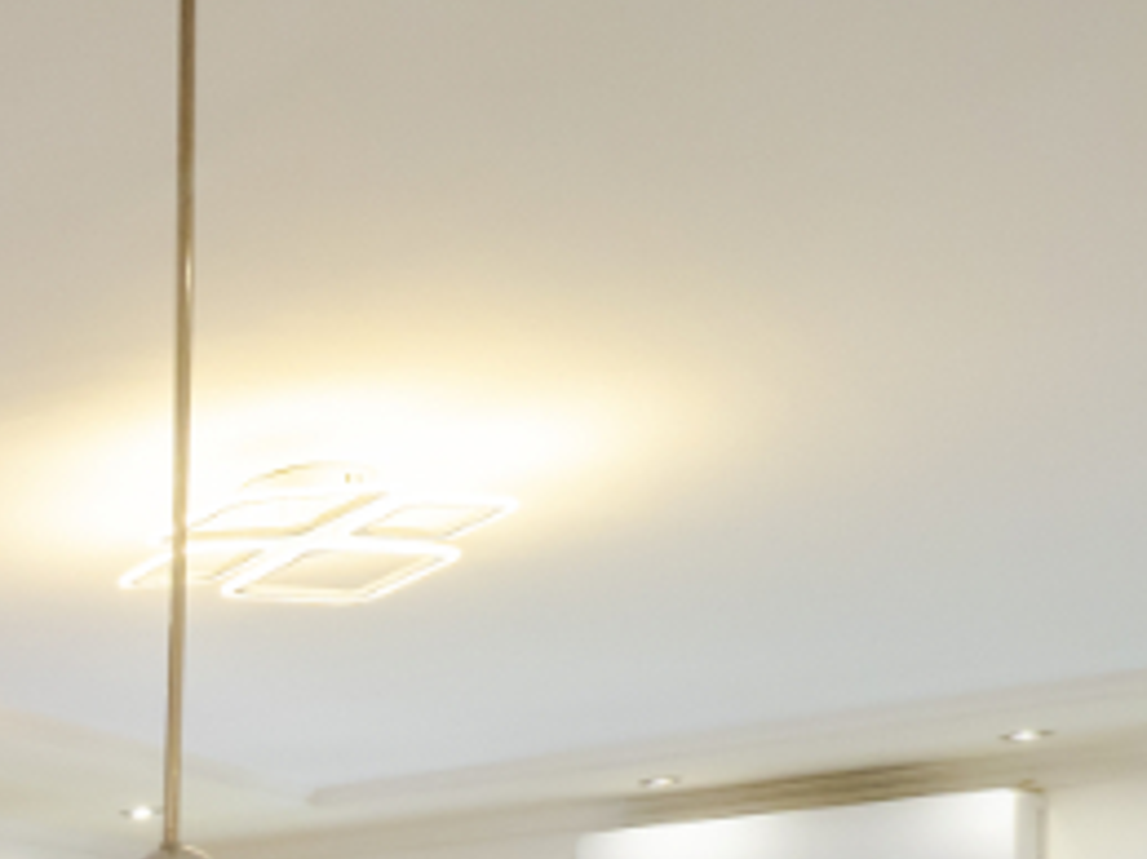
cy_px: 1129
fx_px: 1788
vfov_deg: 23.7
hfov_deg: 22.9
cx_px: -833
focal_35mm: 54
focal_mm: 7
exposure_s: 1/100
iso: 400
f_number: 4
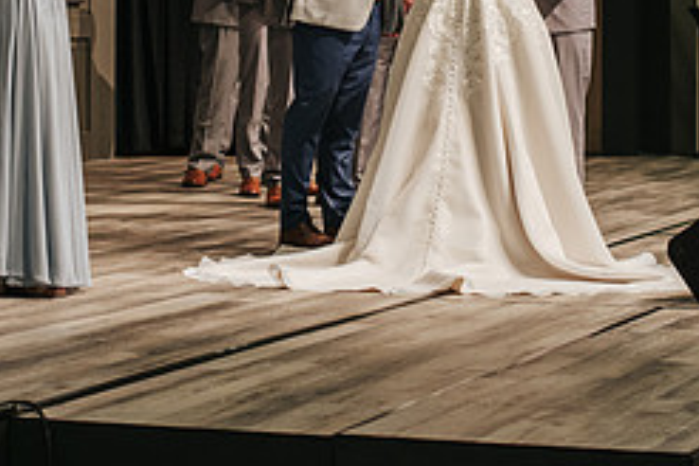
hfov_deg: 14.0
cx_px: 261
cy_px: -7
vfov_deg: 9.3
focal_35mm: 146
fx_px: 2835
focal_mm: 50
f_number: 3.2
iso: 900
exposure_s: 1/200
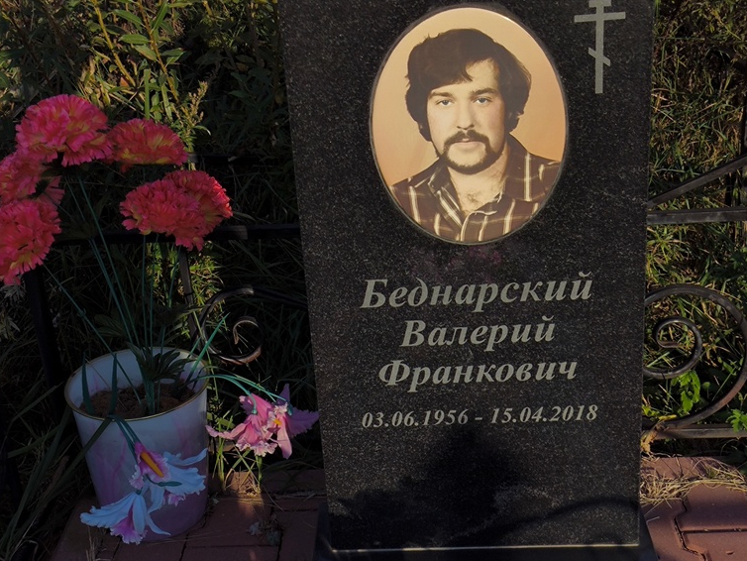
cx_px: 386
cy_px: 295
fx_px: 1144
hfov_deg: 36.2
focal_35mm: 53
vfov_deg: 27.5
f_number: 1.7
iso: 50
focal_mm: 4.71
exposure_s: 1/2949
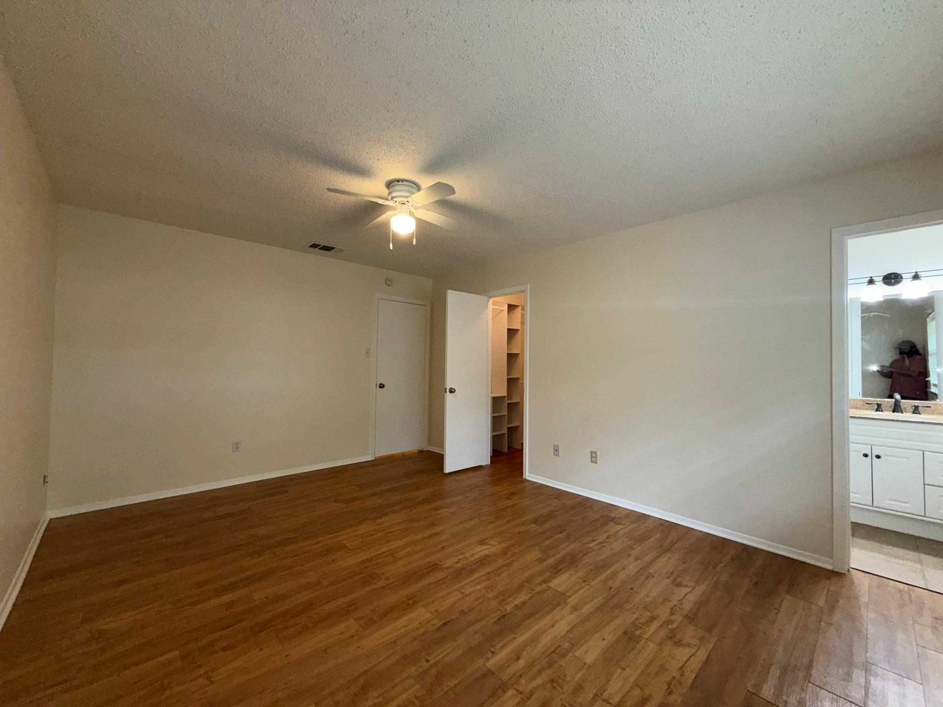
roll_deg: +0.0
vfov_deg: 85.7
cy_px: 354
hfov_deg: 102.1
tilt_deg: +1.4
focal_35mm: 14
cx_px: 472
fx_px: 381
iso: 100
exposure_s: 1/60
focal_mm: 2.22
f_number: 2.2
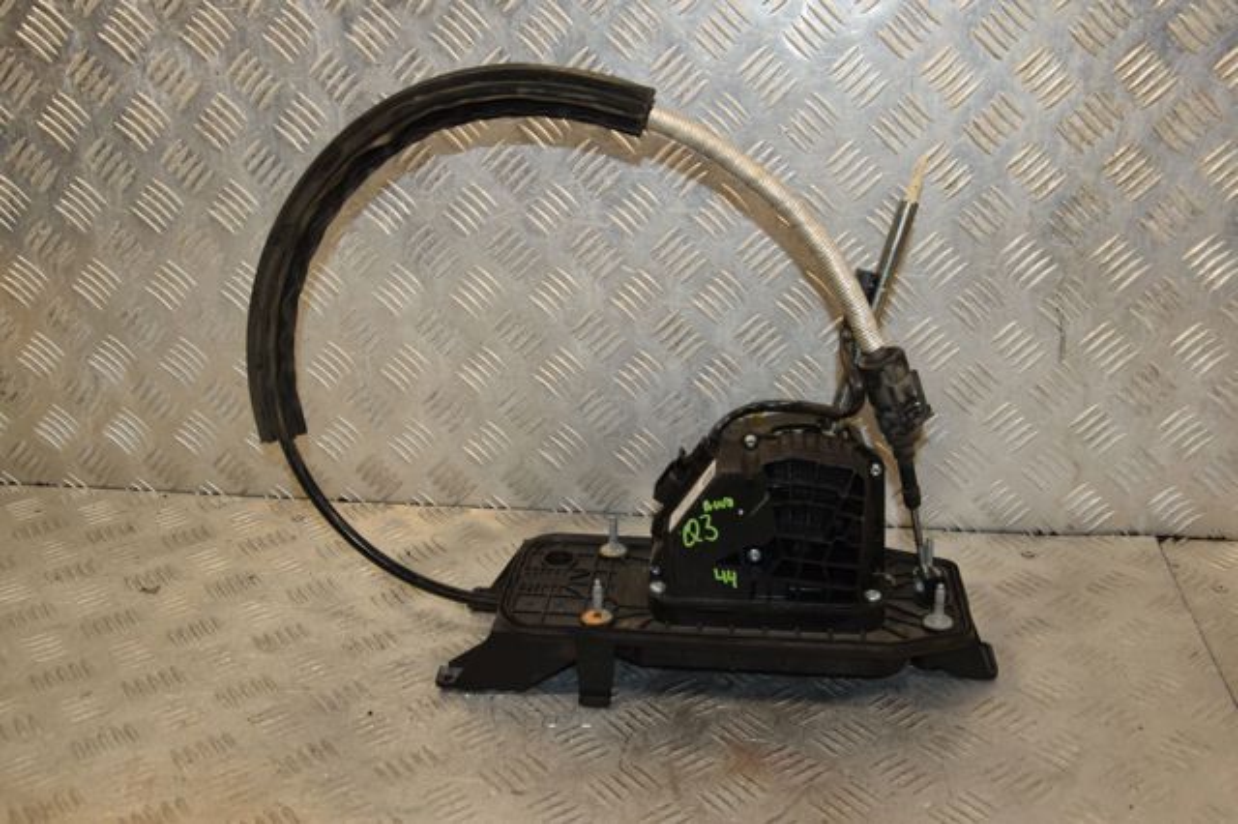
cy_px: 412
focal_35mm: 38
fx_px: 1289
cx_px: 619
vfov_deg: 35.5
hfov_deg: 51.3
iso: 800
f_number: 6.3
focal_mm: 25
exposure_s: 1/200
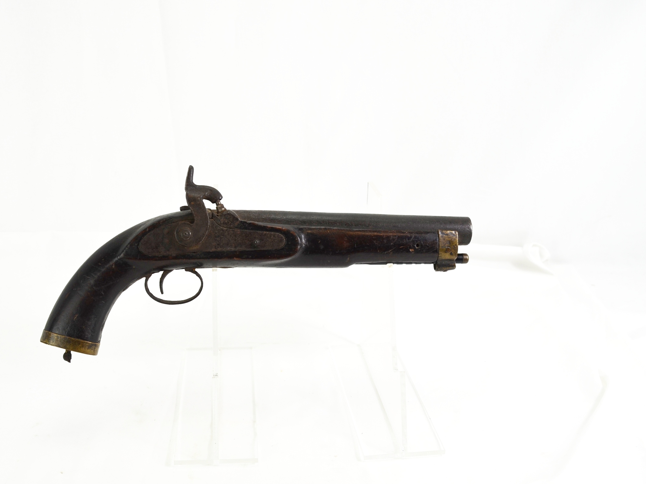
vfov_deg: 36.0
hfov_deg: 46.7
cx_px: 278
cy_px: 240
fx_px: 746
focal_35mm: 40
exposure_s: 1/125
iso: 200
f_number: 5.6
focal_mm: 24
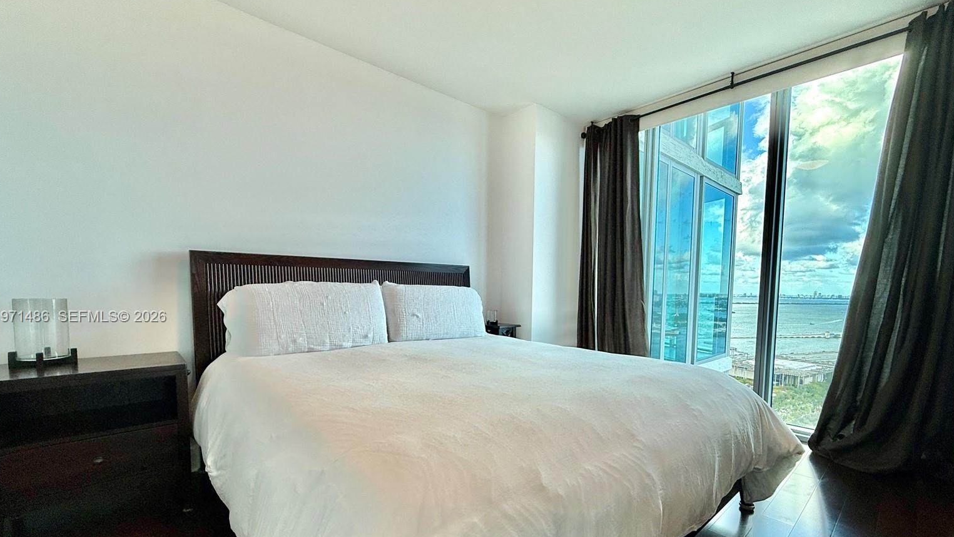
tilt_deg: -3.7
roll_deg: -0.1
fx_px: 405
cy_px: 317
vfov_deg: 66.6
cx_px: 472
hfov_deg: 99.4
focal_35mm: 16
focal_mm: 2.22
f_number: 2.2
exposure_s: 1/125
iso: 64
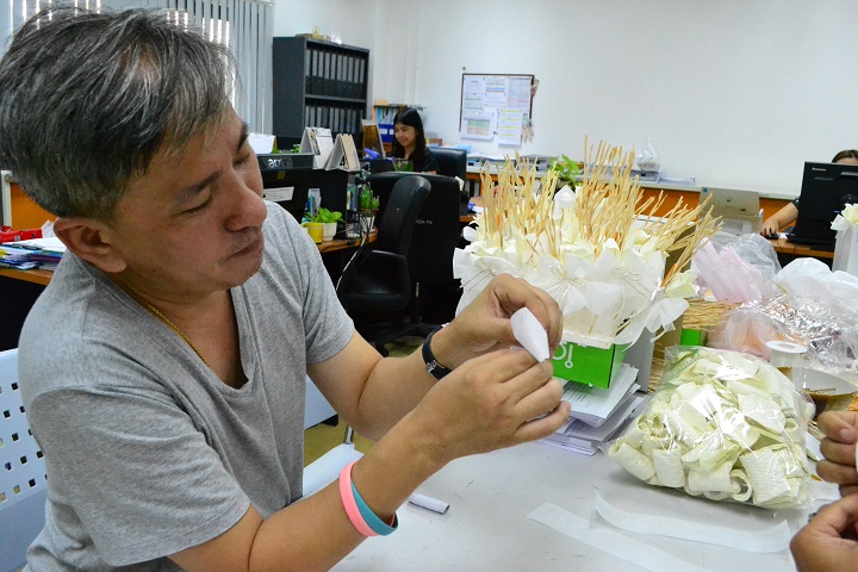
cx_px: 409
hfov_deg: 61.9
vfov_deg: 43.6
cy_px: 265
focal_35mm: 30
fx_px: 715
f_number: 6.3
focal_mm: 18
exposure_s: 1/160
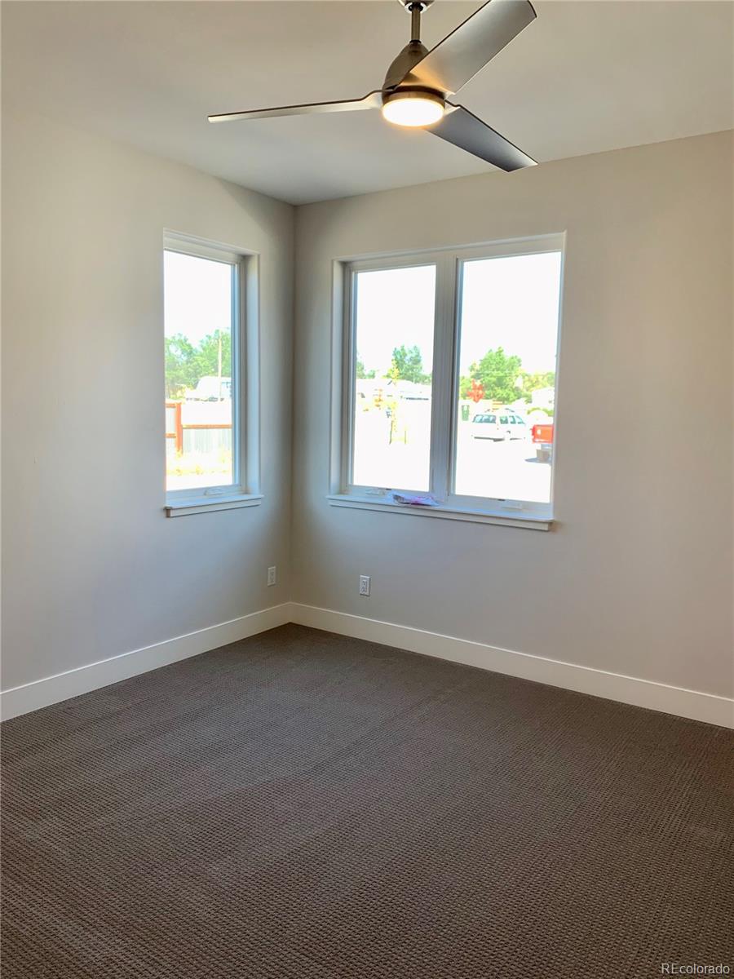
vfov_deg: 67.3
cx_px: 367
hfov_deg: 53.1
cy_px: 490
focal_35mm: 26
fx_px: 735
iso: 64
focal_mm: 4.25
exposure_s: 1/120
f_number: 1.8
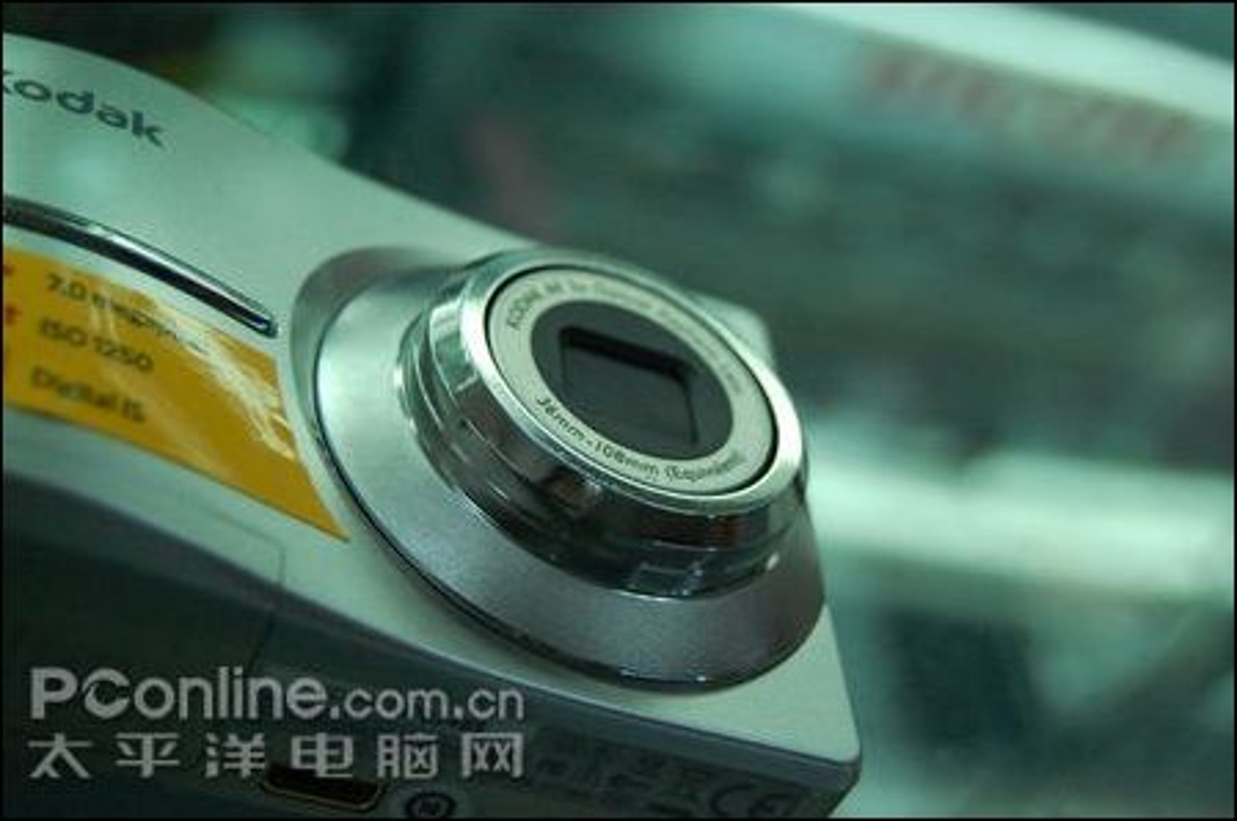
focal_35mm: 68
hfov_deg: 29.9
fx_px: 2316
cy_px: 410
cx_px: 618
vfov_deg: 20.1
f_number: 5.3
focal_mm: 45
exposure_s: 1/400
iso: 1600
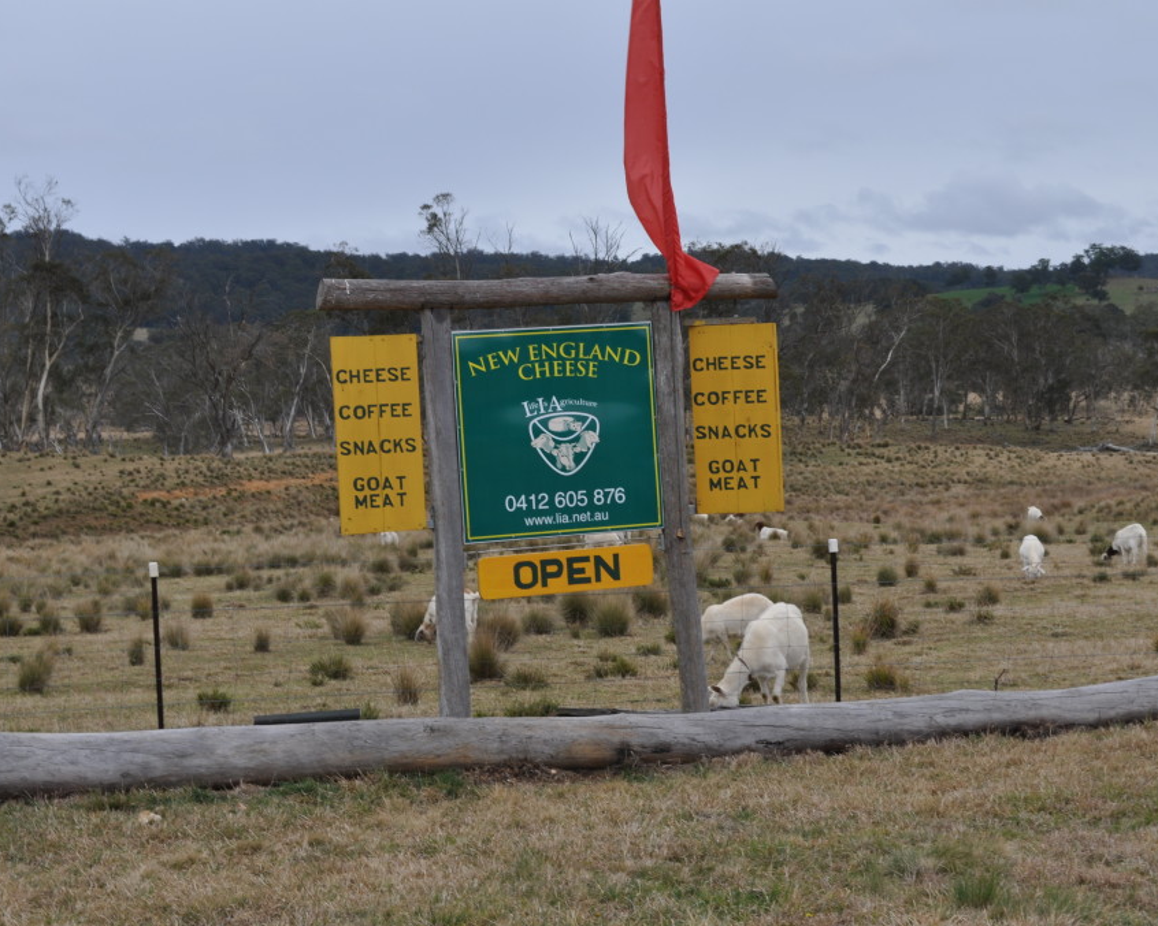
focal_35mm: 77
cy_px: 462
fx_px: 2624
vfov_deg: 20.0
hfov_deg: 24.9
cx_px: 631
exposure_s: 1/125
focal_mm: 45
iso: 200
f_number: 11
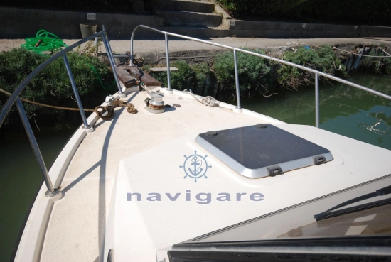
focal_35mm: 30
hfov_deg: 61.8
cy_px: 131
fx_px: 326
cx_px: 196
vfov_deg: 43.8
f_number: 9
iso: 100
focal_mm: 20
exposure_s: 1/320
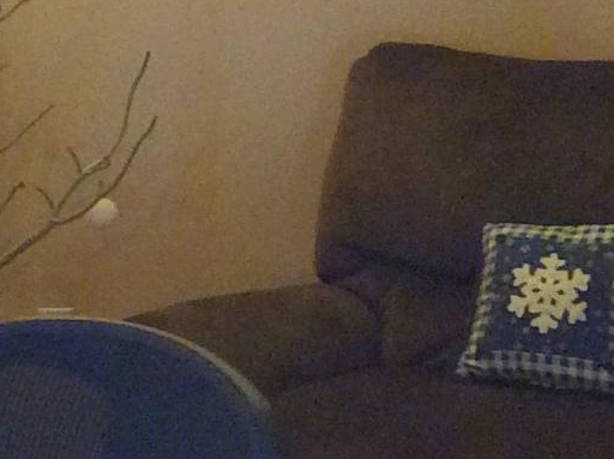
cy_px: 70
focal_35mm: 167
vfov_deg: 8.8
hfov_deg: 11.8
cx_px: 110
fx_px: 2959
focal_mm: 3.3
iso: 160
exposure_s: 1/24
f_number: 2.4
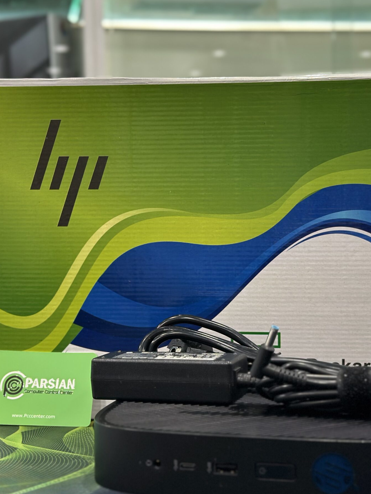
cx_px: 203
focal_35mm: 69
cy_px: 262
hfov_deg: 21.3
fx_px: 986
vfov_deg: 28.2
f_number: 1.78
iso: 80
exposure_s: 1/50
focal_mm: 6.86
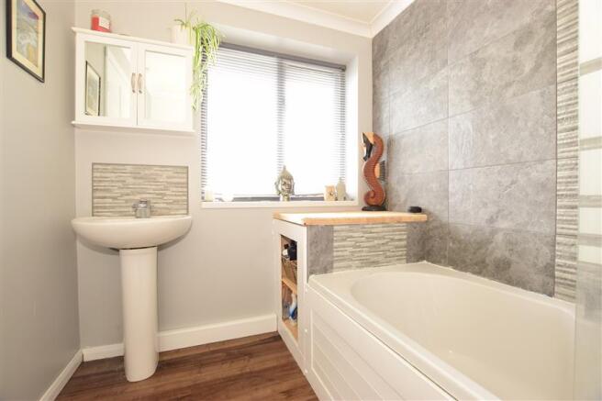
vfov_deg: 77.3
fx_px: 251
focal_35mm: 15
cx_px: 301
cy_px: 200
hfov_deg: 100.4
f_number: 5.6
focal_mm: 10
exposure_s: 1/5
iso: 400
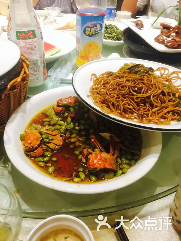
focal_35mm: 29
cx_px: 90
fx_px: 202
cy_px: 120
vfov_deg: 61.7
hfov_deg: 48.2
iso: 64
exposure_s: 1/33
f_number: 2.2
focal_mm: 4.15
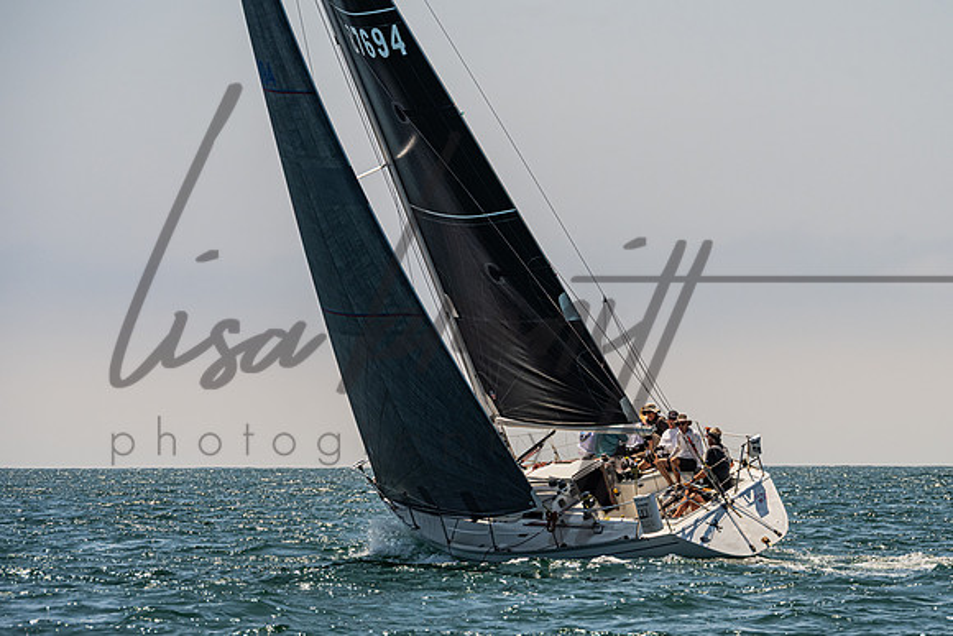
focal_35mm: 260
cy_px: 337
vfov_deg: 5.3
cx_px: 564
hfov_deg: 7.9
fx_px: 6877
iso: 500
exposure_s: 1/2500
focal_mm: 190
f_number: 8
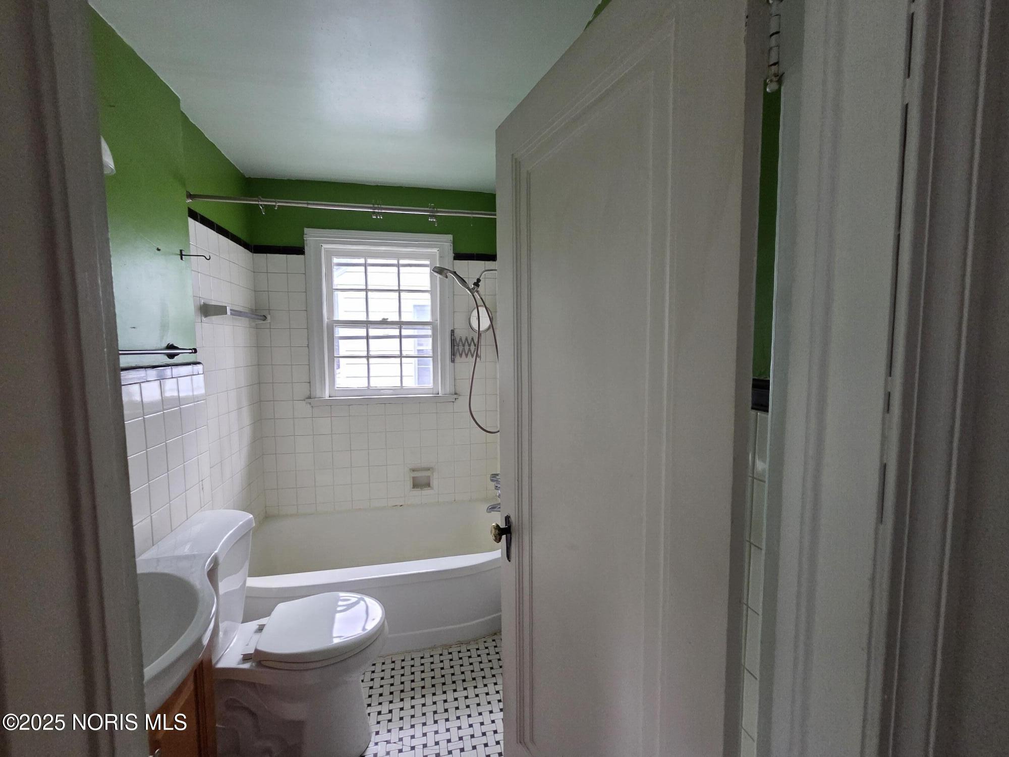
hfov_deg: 106.2
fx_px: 379
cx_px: 504
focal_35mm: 13
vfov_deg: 89.9
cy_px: 378
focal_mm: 2.2
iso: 640
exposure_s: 1/60
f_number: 2.2
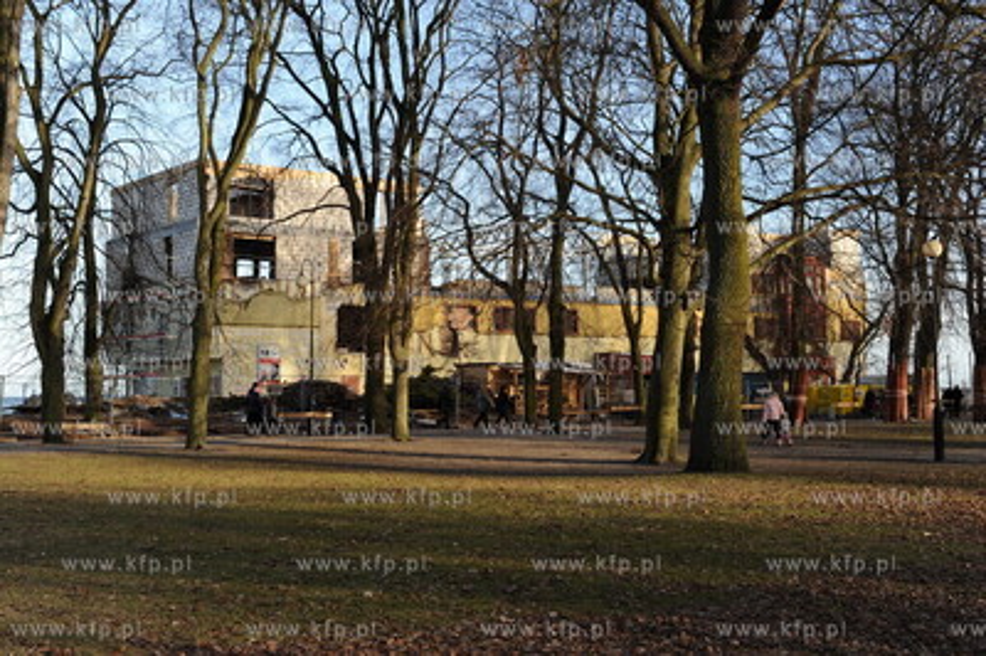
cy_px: 328
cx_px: 493
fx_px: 1314
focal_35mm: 48
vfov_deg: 28.0
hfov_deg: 41.1
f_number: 8
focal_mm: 48
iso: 400
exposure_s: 1/250
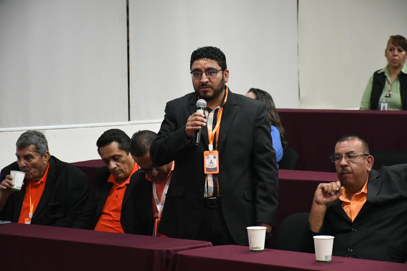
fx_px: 1605
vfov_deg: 9.7
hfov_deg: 14.4
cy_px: 136
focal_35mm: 142
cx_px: 204
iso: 8000
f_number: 5.3
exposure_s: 1/100
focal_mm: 95
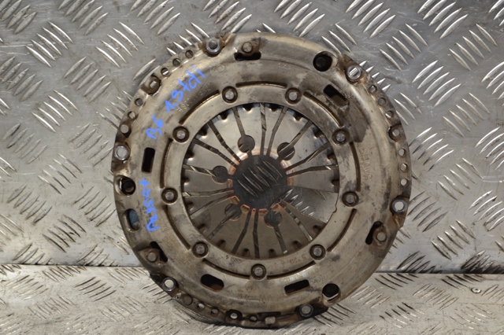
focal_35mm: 75
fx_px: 1049
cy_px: 168
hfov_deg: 27.0
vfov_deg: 18.2
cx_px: 252
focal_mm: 50
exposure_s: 1/30
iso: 360
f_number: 5.6
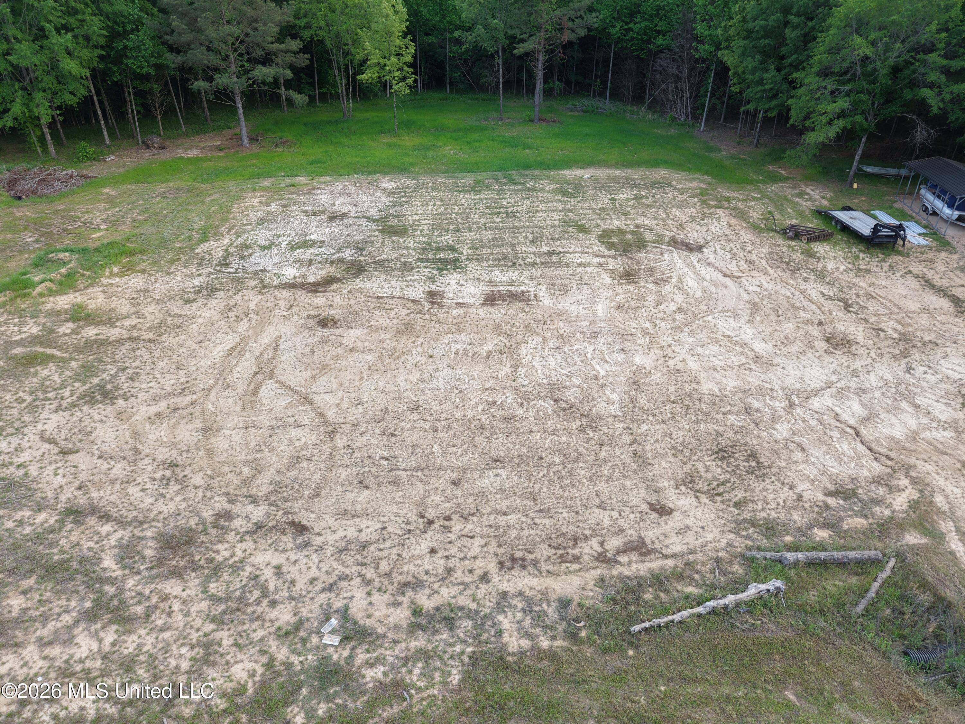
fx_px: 669
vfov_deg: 56.8
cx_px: 482
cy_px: 362
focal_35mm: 24
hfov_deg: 71.6
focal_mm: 8.67
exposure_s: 1/20
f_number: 1.8
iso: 100
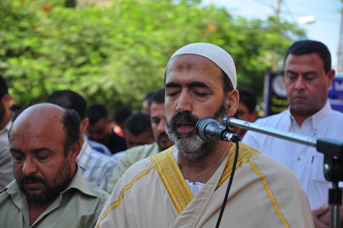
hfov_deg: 14.9
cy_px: 114
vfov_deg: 9.9
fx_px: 1313
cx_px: 172
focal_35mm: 138
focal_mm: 92
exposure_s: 1/500
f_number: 5.6
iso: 400
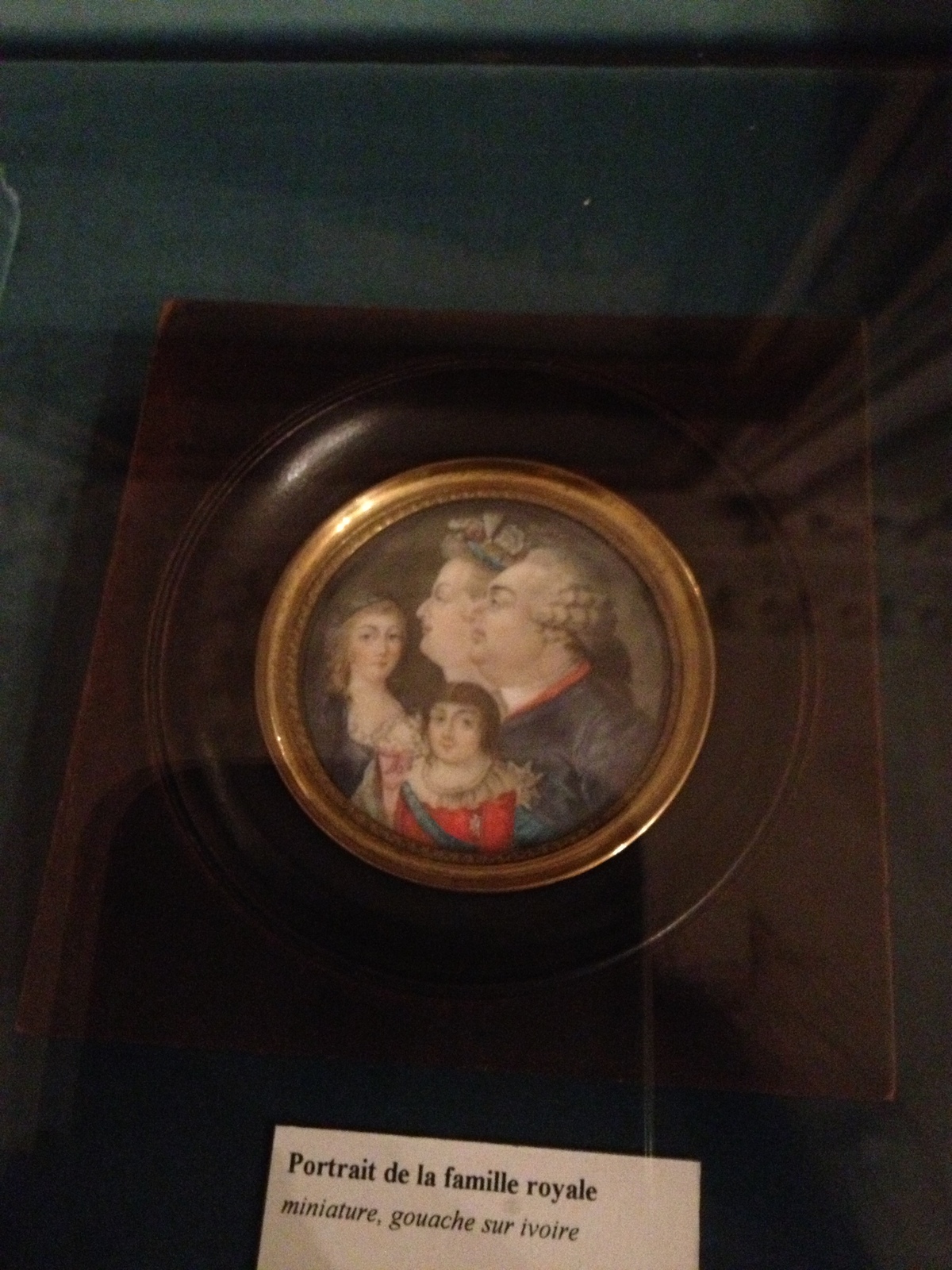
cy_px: 635
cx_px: 476
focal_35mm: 35
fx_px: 1283
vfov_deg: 52.6
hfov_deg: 40.7
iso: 800
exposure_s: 1/15
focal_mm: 4.28
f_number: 2.4
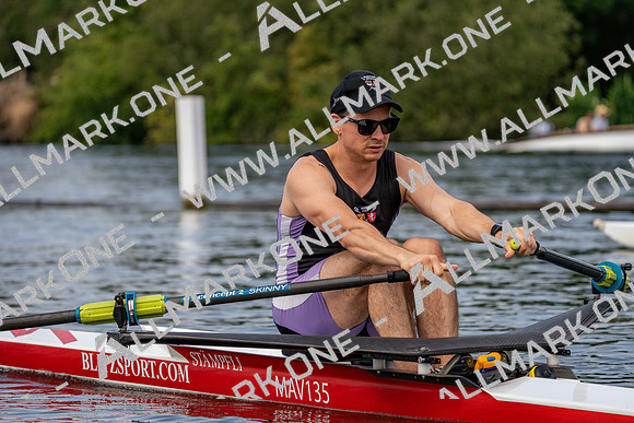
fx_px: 3523
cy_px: 212
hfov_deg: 10.3
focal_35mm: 200
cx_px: 317
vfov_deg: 6.9
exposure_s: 1/1600
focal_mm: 200
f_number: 5.6
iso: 320
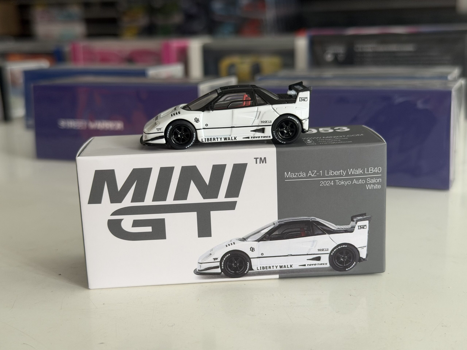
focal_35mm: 48
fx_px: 648
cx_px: 234
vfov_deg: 30.3
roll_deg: +1.8
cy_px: 175
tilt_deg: -14.0
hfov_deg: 39.7
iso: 160
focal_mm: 6.76
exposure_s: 1/60
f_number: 1.78
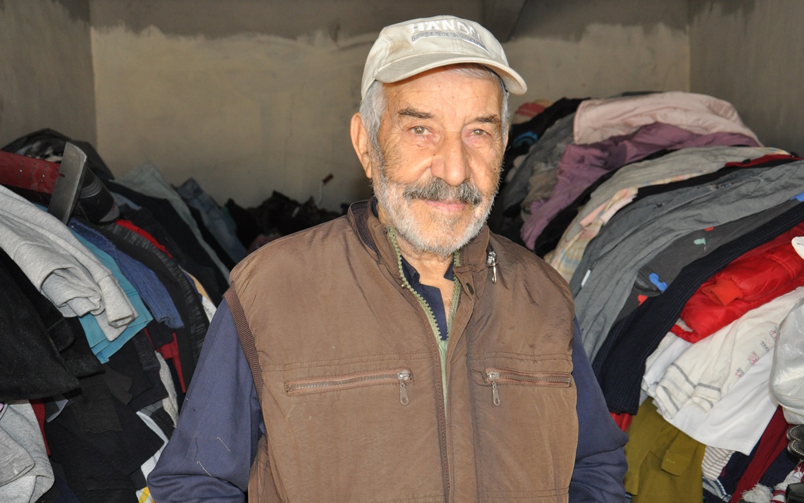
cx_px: 402
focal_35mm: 43
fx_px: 942
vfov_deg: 29.9
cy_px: 247
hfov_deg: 46.2
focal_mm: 28
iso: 800
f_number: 4
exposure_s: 1/60
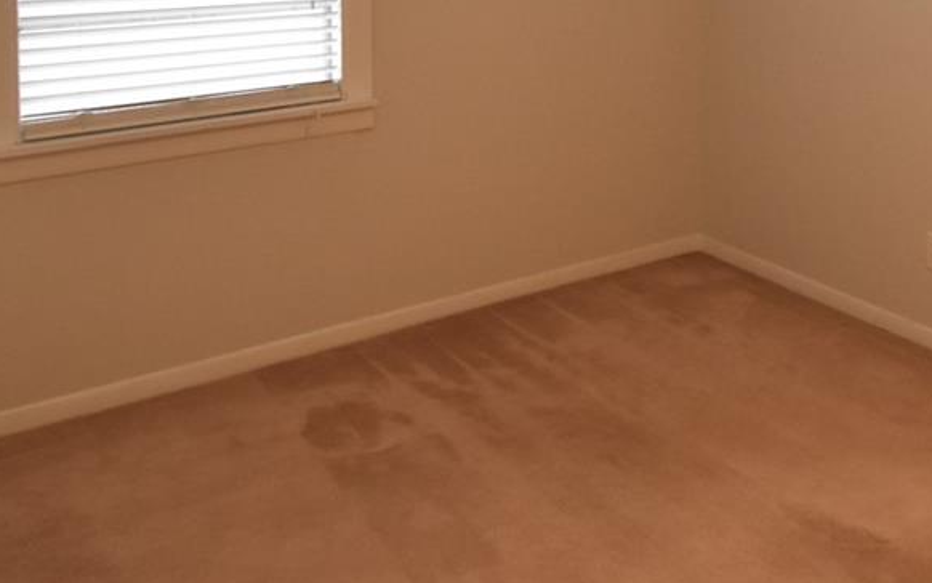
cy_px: -82
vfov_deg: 27.5
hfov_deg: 44.2
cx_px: 786
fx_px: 1067
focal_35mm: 42
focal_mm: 10
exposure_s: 1/60
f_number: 3.5
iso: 1400
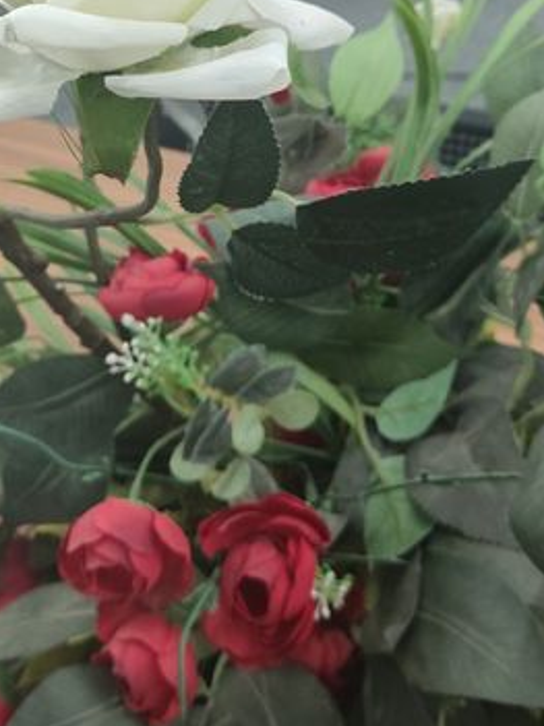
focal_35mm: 57
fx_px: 1195
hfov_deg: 25.6
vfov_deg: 33.1
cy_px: 180
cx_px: 207
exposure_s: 1/60
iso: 250
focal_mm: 4.71
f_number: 1.79
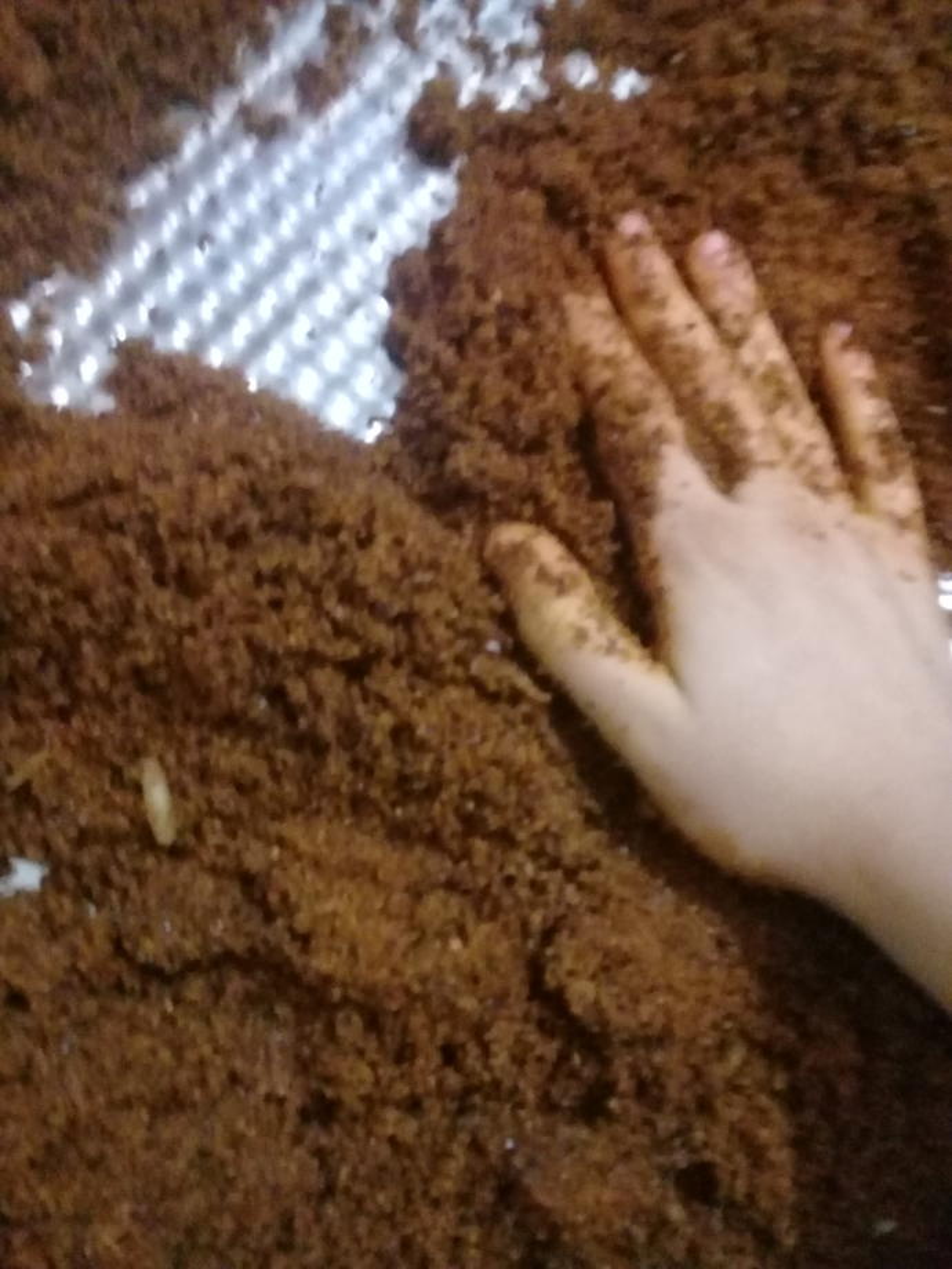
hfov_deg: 45.4
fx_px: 1137
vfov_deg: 58.4
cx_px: 476
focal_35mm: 31
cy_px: 634
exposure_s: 1/17
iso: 1250
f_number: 2.2
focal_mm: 3.3
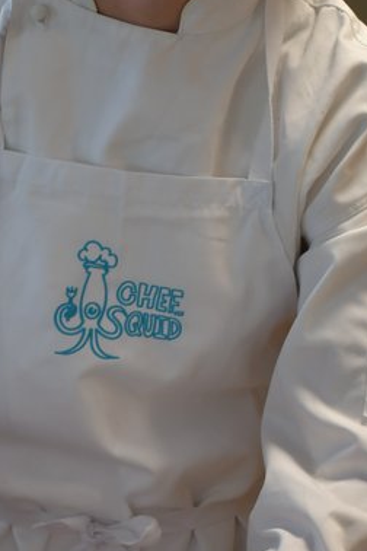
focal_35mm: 114
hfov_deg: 12.0
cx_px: 55
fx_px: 1743
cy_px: 340
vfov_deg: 17.9
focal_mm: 29
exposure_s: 1/50
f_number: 4.2
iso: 400
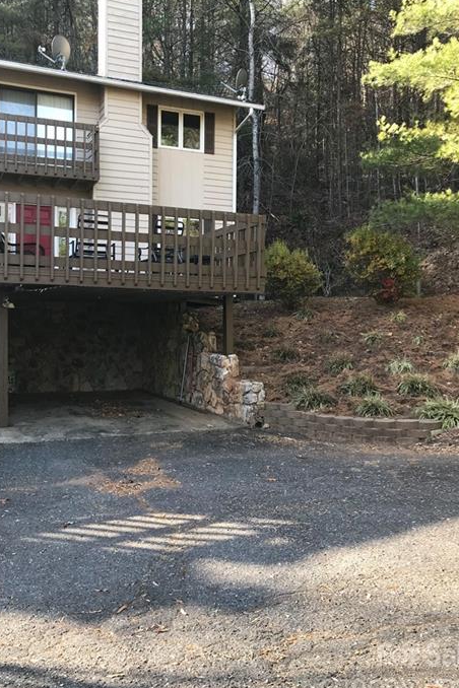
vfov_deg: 57.2
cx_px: 199
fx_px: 631
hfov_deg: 39.9
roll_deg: -1.1
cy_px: 336
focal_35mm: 33
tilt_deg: +1.4
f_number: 1.8
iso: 20
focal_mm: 3.99
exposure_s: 1/147
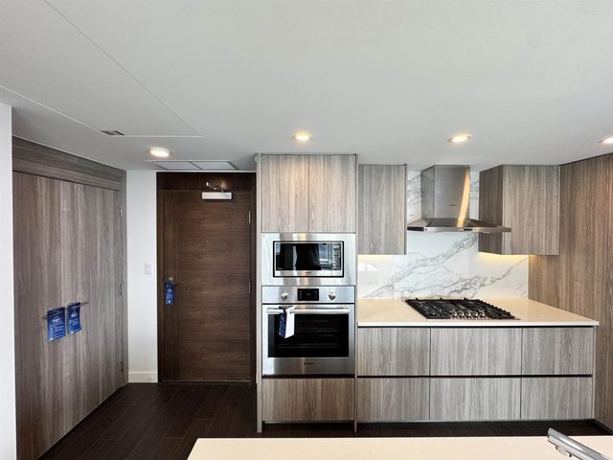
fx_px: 248
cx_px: 306
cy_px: 230
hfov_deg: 102.1
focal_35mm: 14
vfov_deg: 85.7
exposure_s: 1/120
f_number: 2.2
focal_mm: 2.22
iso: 80
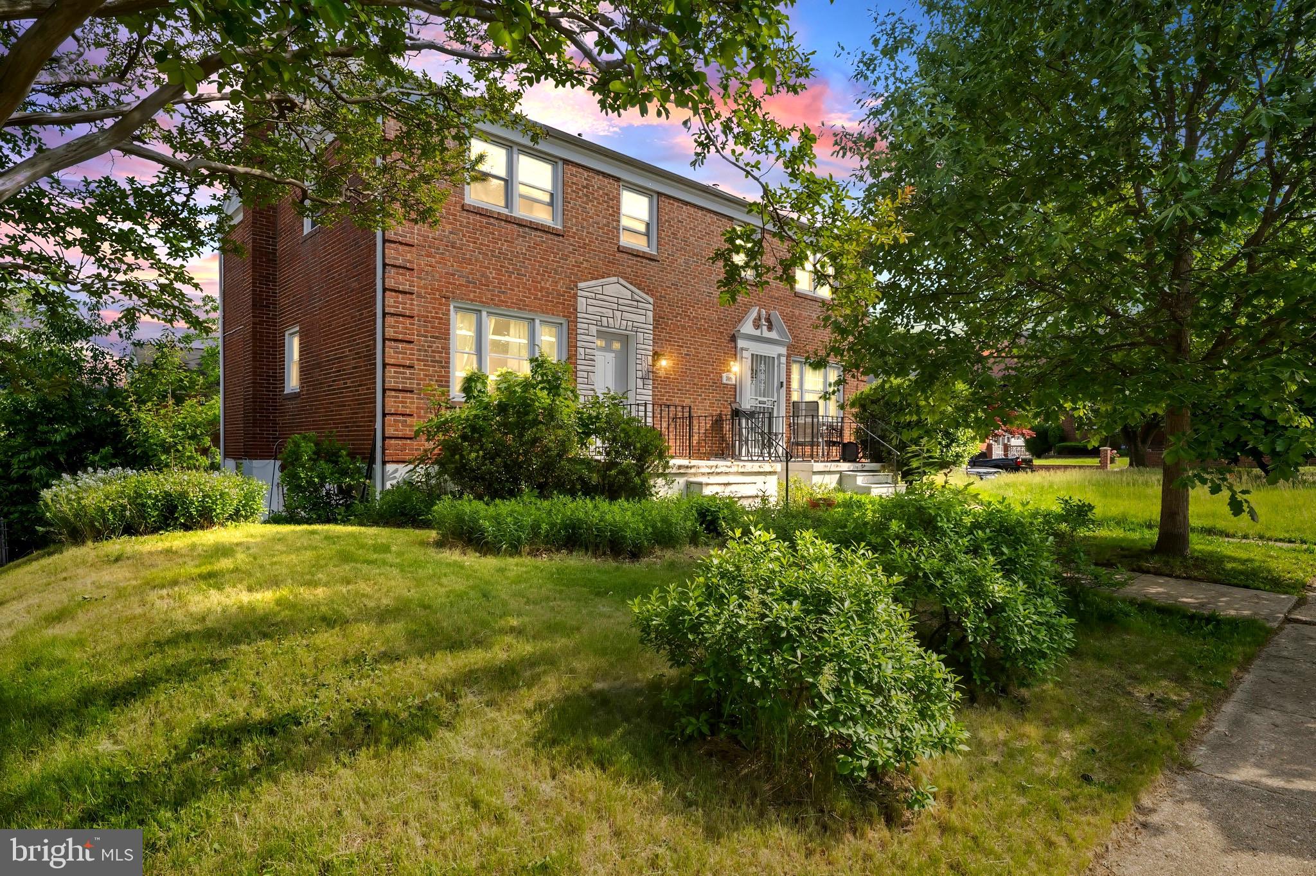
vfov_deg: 67.3
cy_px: 438
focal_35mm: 18
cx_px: 658
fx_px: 658
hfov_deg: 90.0
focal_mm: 12
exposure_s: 1/200
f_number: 8
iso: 80
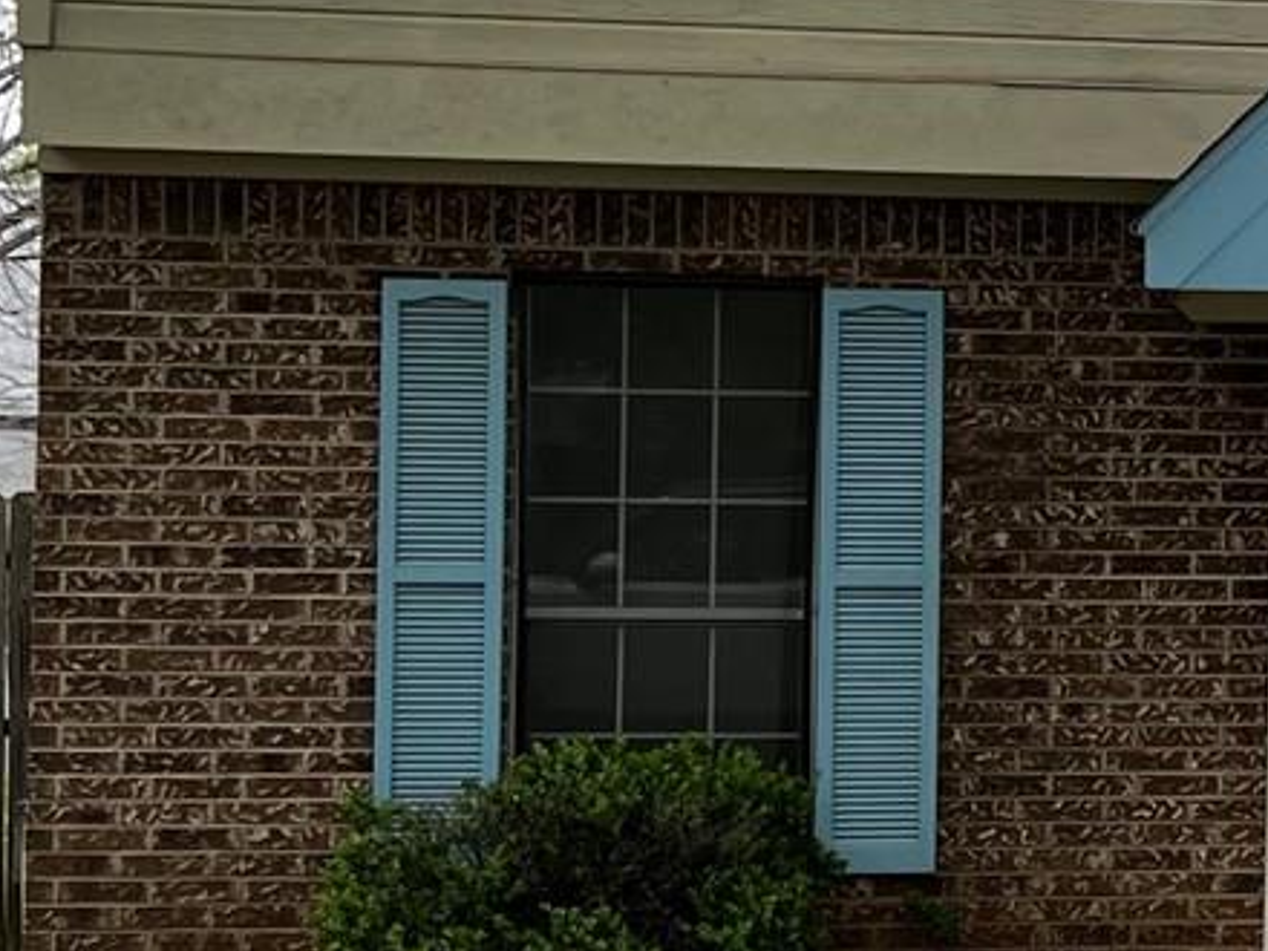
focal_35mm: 121
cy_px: 357
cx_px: 2282
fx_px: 4432
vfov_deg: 12.2
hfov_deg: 14.4
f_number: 1.5
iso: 50
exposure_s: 1/345
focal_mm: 5.7
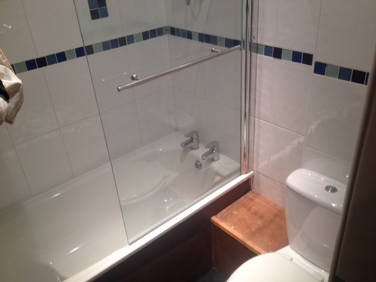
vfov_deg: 40.7
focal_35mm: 35
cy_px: 141
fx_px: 380
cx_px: 188
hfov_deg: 52.6
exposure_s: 1/20
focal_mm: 4.28
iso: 64
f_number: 2.4
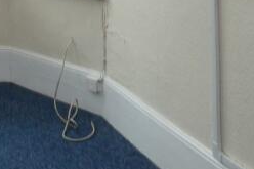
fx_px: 606
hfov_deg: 20.1
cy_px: -111
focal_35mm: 86
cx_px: -138
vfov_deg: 14.4
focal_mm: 3.6
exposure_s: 1/40
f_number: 2.8
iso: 80
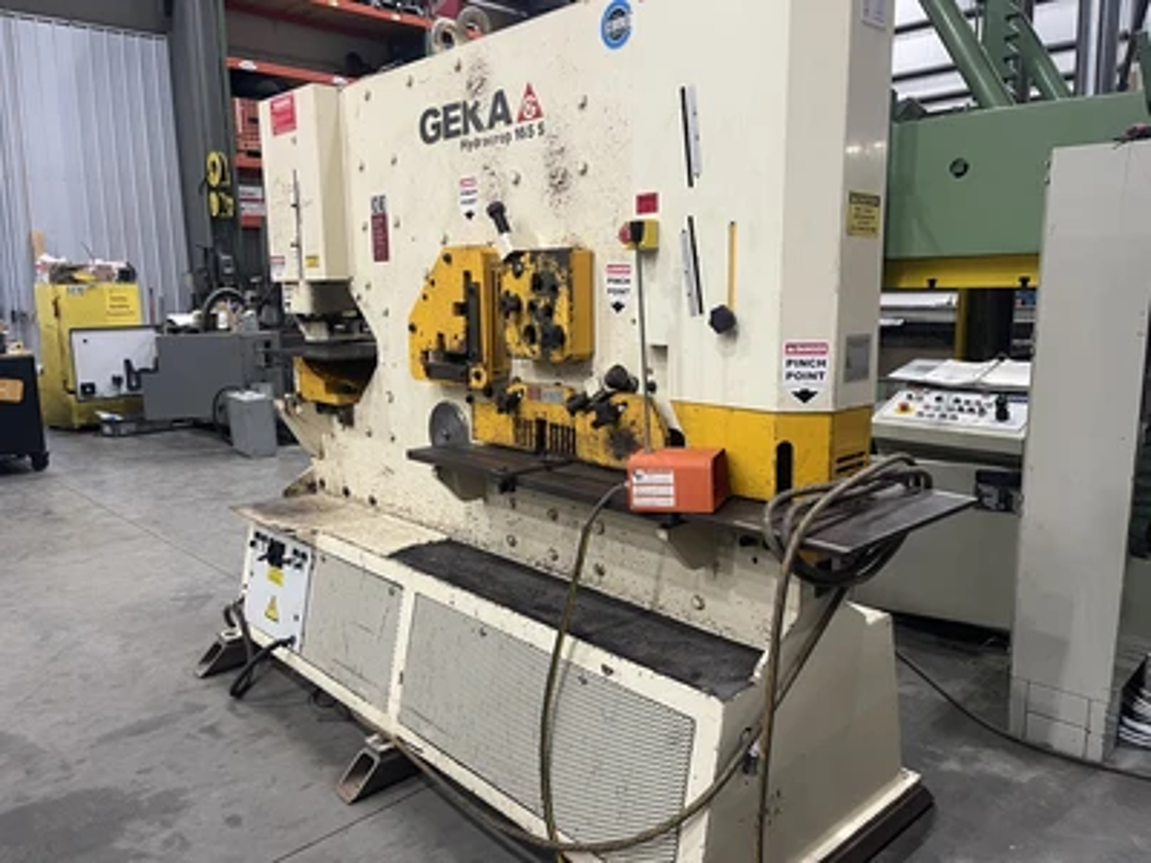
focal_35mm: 25
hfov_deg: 69.4
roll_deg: +1.6
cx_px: 576
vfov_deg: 54.9
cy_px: 432
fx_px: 831
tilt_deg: -9.6
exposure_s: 1/60
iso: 250
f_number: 1.6
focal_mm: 5.1
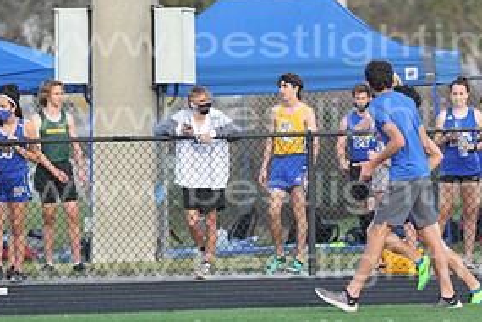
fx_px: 8180
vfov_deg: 2.3
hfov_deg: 3.4
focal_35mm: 611
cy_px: 156
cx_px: 413
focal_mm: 300
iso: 800
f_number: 4.5
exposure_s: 1/1250
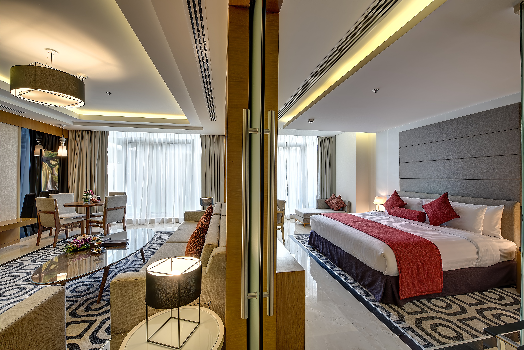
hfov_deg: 104.2
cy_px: 175
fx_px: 204
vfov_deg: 81.2
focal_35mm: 14
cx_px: 262
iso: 100
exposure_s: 1/3.33
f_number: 8
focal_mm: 14
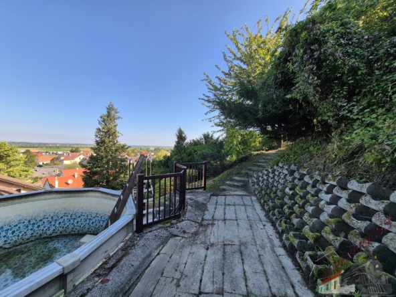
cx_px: 198
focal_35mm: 13
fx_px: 149
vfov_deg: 89.9
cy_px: 148
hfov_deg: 106.2
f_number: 2.2
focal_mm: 1.74
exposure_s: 1/878
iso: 50
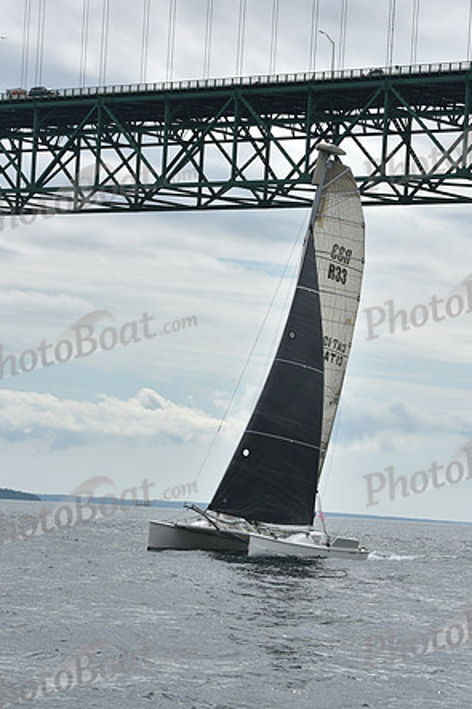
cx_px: 281
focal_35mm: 131
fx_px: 2578
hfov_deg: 10.5
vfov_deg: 15.6
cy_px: 405
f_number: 13
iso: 250
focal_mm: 100
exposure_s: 1/800
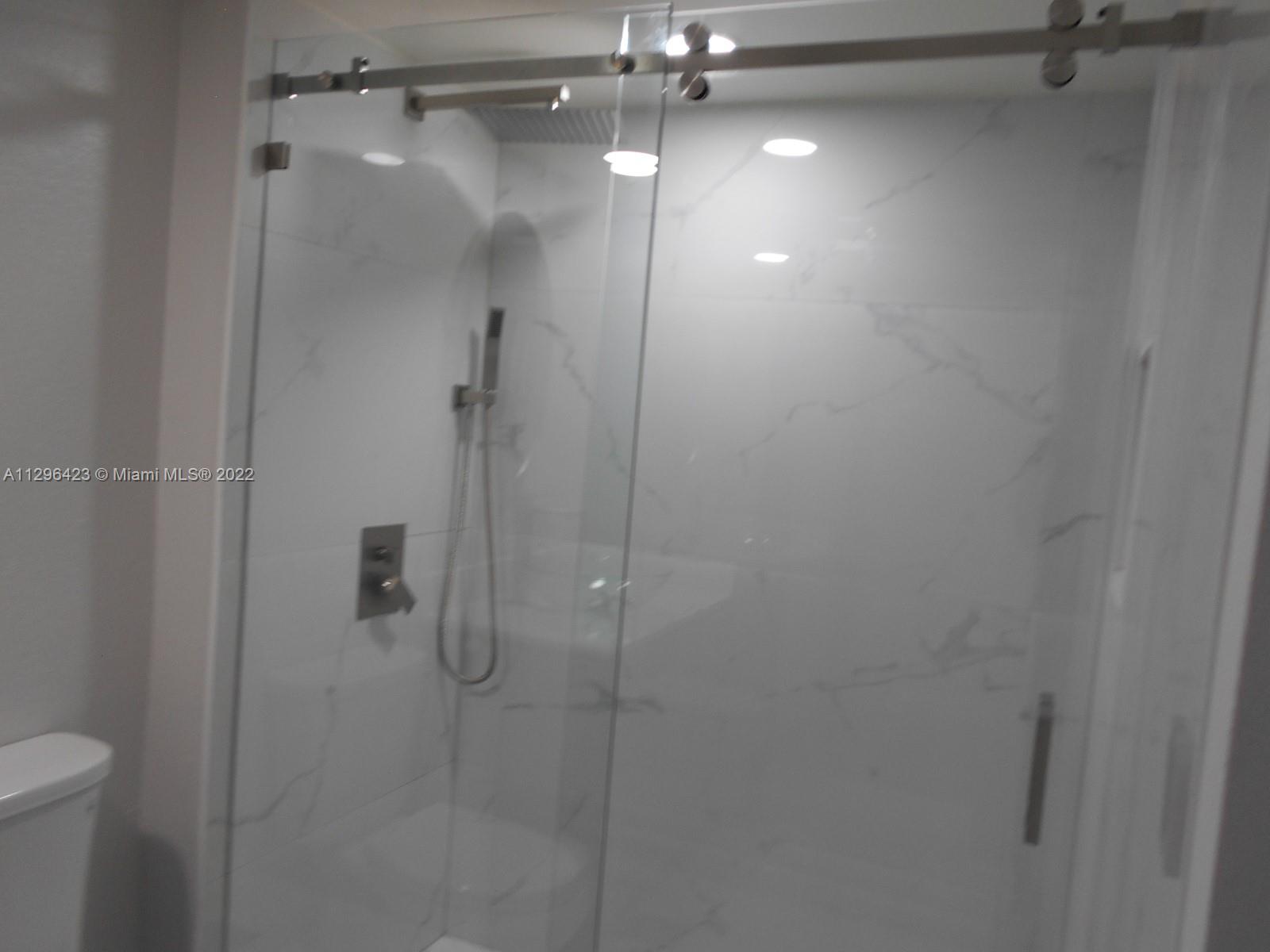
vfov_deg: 53.1
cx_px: 635
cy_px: 476
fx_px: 954
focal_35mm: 26
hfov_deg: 67.3
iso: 80
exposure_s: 1/30
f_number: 3.2
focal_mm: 4.6
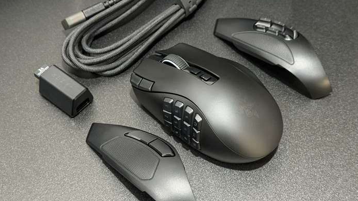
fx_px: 560
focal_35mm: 59
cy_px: 96
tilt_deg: -53.4
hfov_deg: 35.4
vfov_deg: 20.4
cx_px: 176
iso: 800
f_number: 1.78
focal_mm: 6.76
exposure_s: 1/30
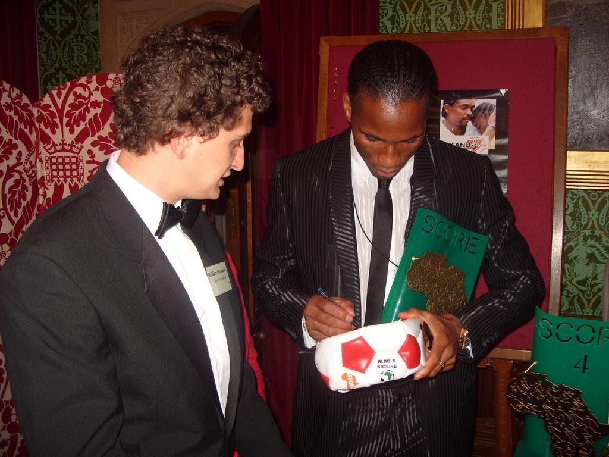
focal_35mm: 35
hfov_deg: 52.6
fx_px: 616
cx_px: 304
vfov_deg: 40.7
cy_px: 228
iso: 100
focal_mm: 7.8
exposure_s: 1/45
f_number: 2.8
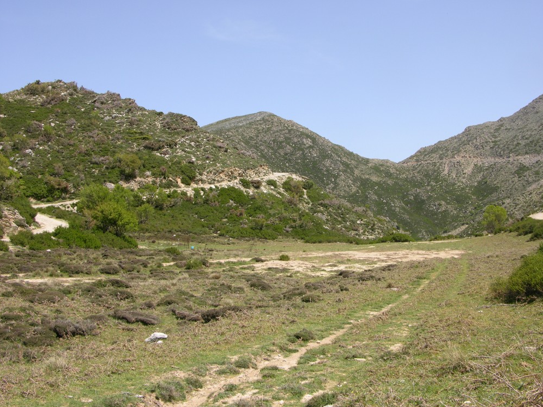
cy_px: 200
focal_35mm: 36
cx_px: 278
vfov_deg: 39.7
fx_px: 565
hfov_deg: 51.3
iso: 50
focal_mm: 8.9
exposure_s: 1/210
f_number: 5.6
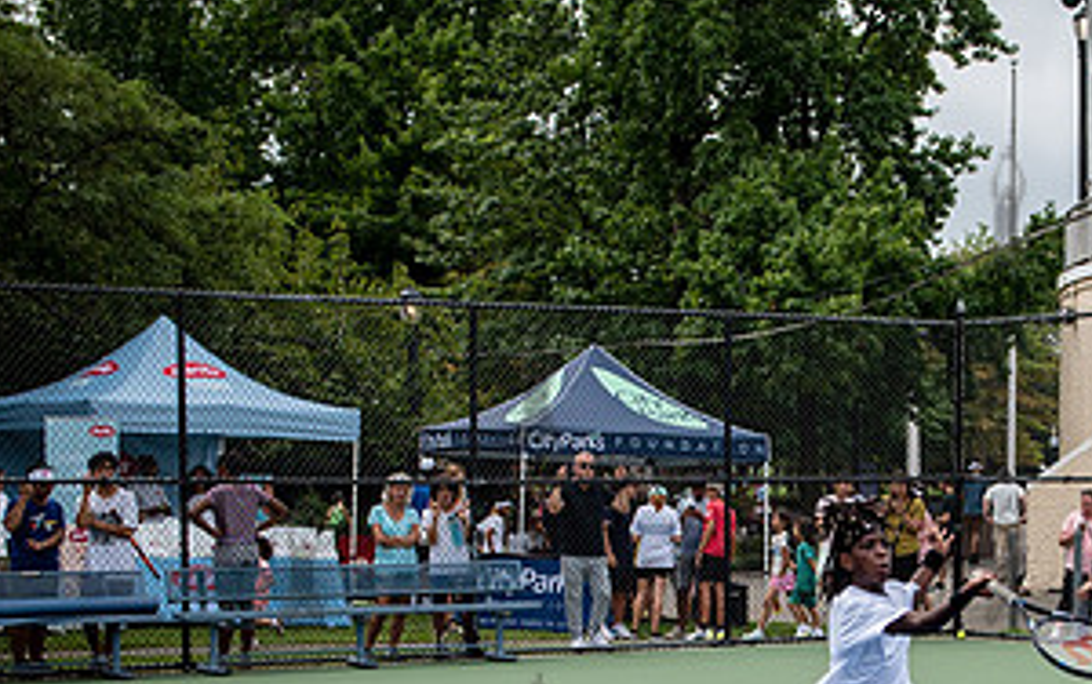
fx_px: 2621
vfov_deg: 14.7
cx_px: 821
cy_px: 612
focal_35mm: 88
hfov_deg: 23.3
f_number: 4
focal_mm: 32
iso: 200
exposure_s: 1/2000
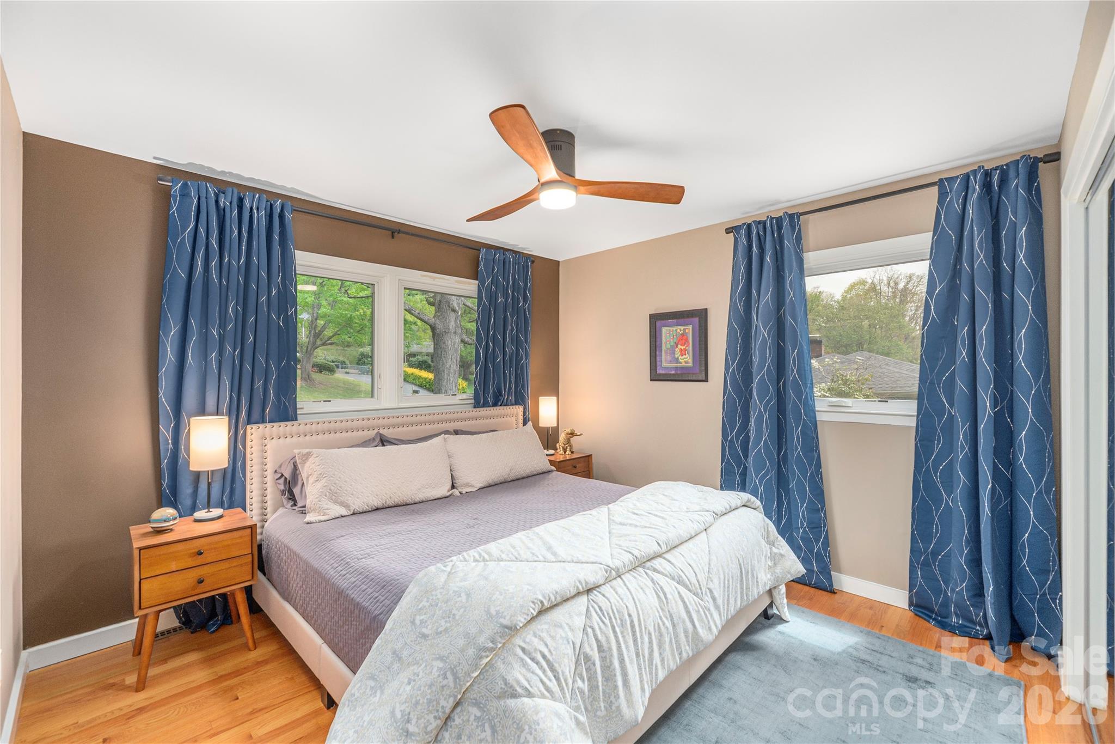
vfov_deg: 81.2
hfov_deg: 104.2
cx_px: 558
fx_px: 434
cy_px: 372
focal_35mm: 14
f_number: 8
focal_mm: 14
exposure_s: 1/30
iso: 320
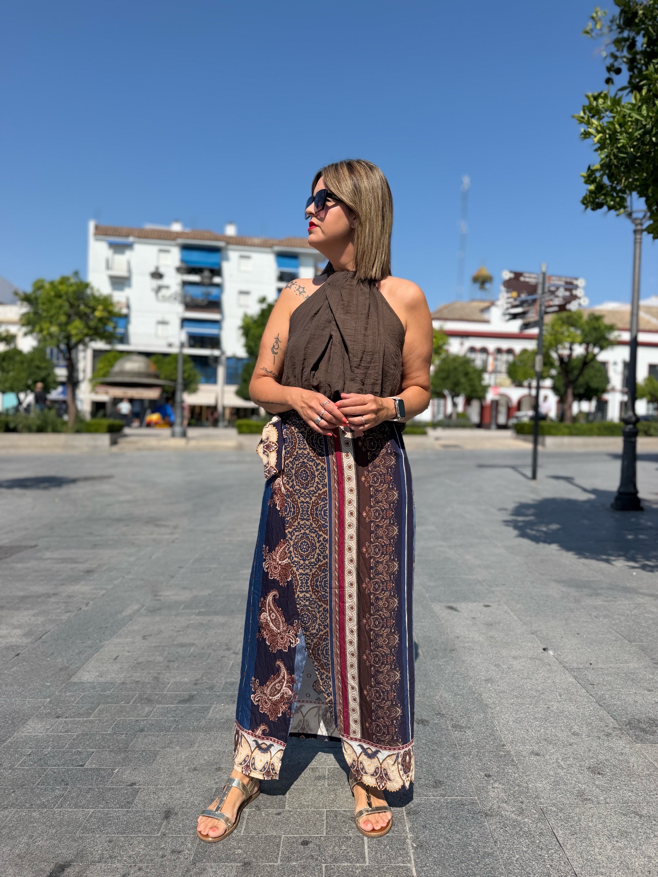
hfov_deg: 56.8
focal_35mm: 24
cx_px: 329
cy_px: 438
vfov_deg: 71.6
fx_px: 608
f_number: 1.78
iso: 80
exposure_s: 1/5714
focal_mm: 6.76
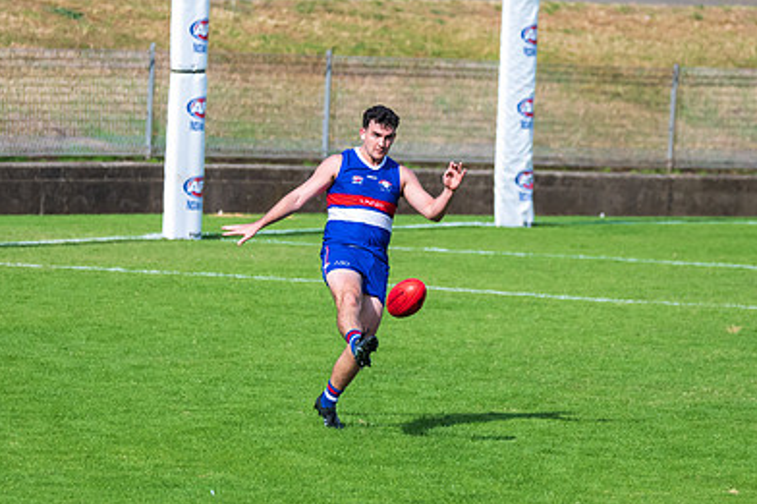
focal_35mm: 525
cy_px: 241
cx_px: 343
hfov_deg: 3.9
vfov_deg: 2.6
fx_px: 11034
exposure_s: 1/2500
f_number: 6.3
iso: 800
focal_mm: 300
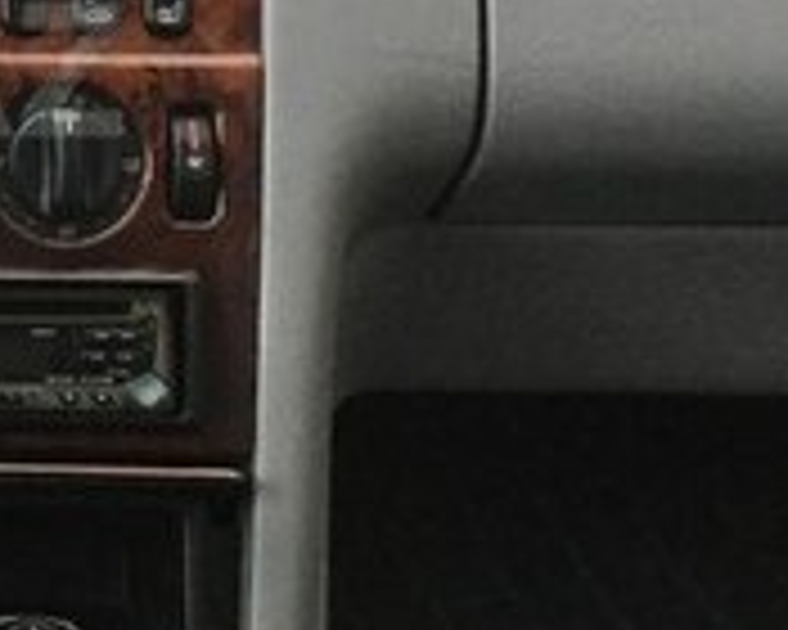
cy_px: 70
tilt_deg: -18.1
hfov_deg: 15.7
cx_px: -338
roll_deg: -1.1
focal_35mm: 114
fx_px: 2659
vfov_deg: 13.4
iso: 32
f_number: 2.4
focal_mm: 3.3
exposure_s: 1/33
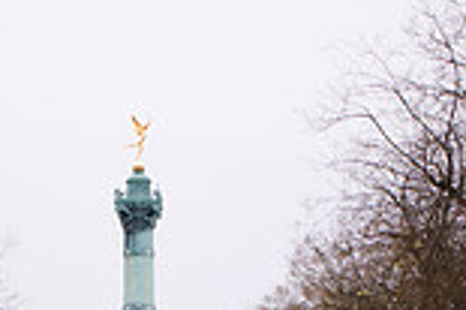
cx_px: 143
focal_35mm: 166
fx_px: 2146
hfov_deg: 12.4
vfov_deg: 8.2
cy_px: 394
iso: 140
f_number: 4
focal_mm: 38
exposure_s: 1/180
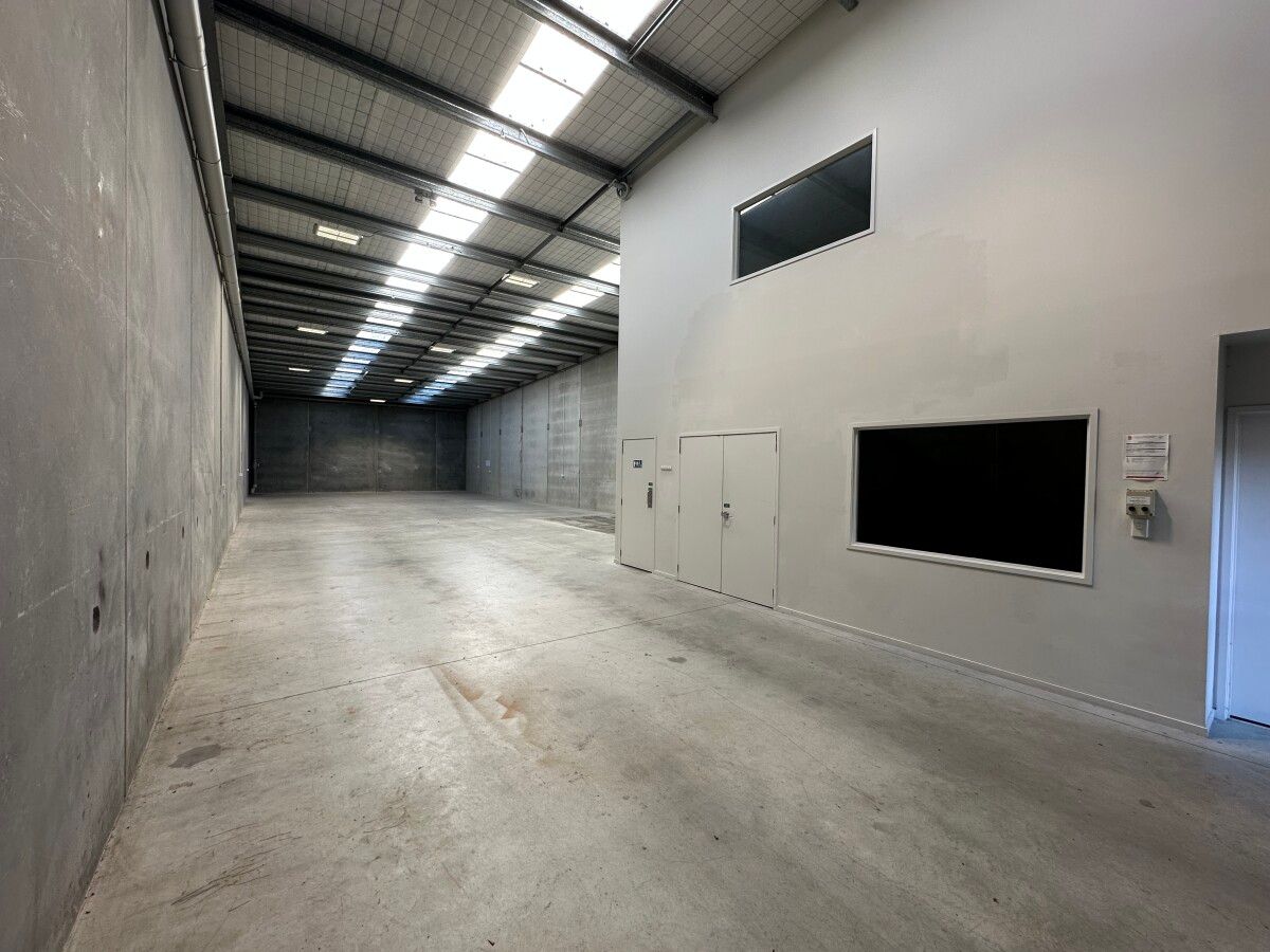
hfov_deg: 102.1
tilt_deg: -0.9
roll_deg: -1.6
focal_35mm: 14
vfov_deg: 85.7
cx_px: 635
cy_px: 476
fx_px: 514
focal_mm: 2.22
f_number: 2.2
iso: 50
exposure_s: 1/99
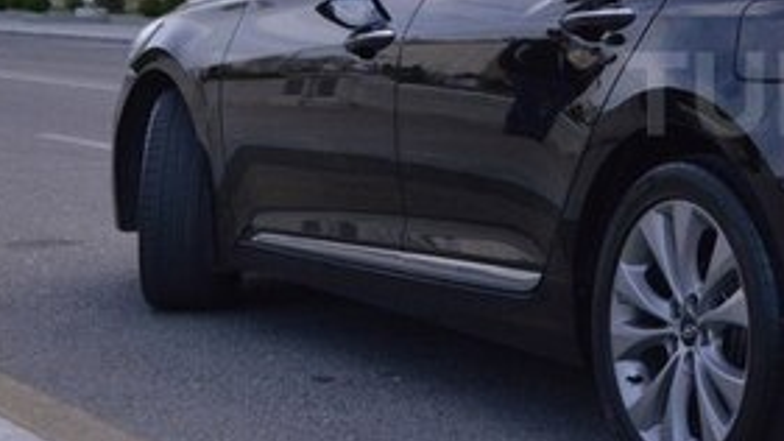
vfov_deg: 12.6
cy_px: 94
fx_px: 1996
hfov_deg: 20.9
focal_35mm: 96
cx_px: 910
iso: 800
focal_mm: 26
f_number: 5.6
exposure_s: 1/2000
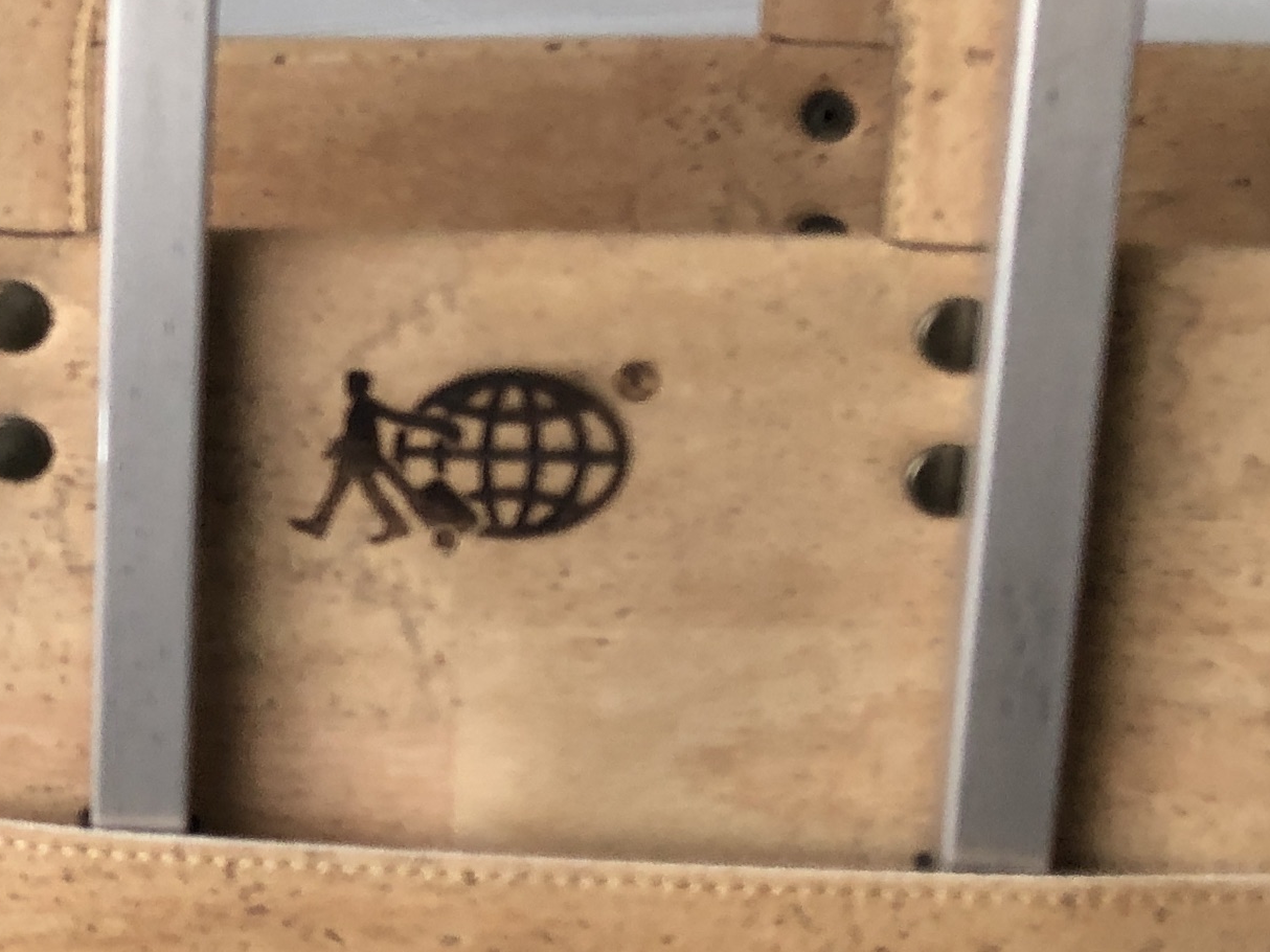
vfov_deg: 15.9
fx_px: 3411
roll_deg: +2.3
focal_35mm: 93
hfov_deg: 19.0
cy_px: 316
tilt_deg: -15.1
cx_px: -535
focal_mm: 3.99
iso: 32
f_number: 1.8
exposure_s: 1/30
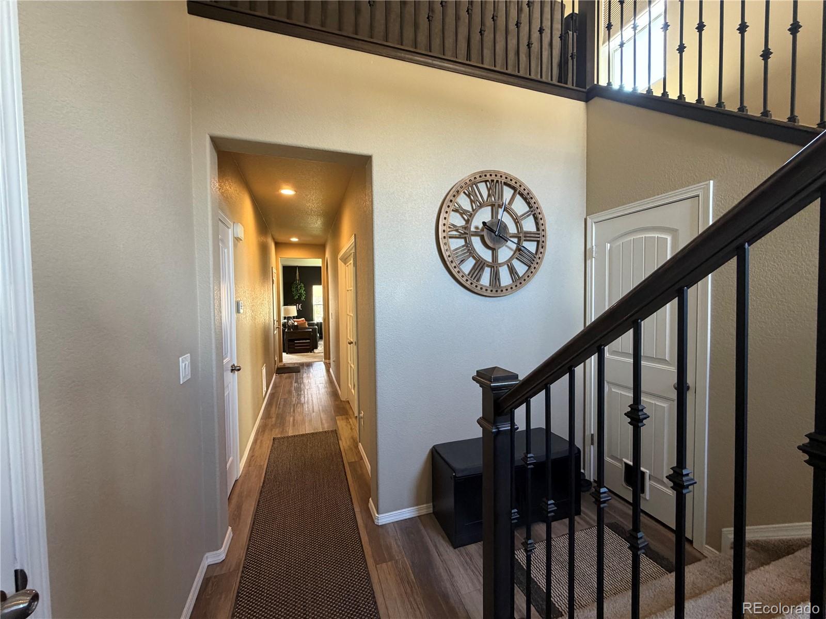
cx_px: 413
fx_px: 334
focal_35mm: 14
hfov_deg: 102.1
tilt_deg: -1.1
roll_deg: +0.5
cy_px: 310
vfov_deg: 85.7
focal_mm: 2.22
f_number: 2.2
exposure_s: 1/60
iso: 320
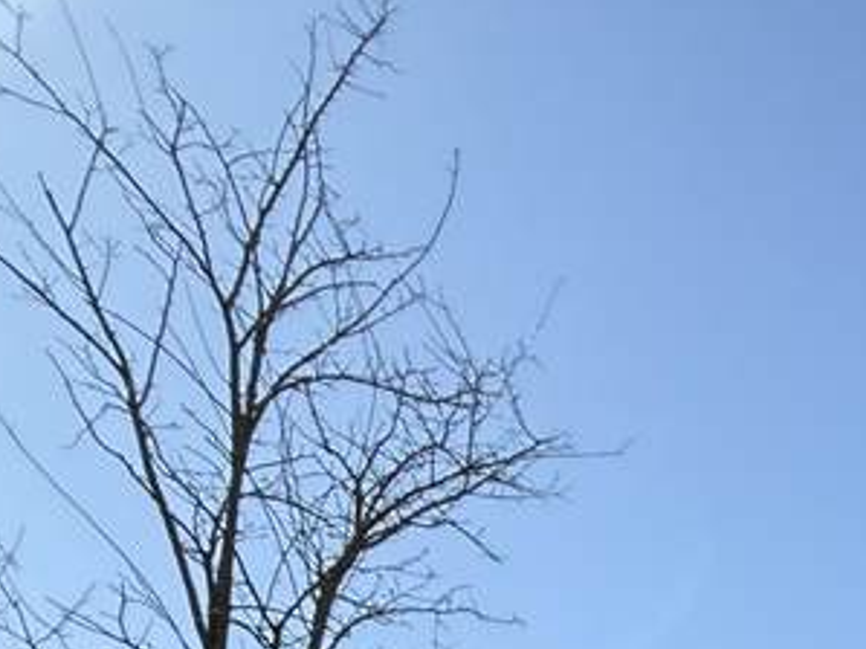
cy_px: 1330
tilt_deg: -1.7
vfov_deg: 17.1
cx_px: 1439
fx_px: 1500
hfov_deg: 22.9
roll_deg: +0.8
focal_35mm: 60
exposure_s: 1/1068
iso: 50
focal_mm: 2.22
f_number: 2.2
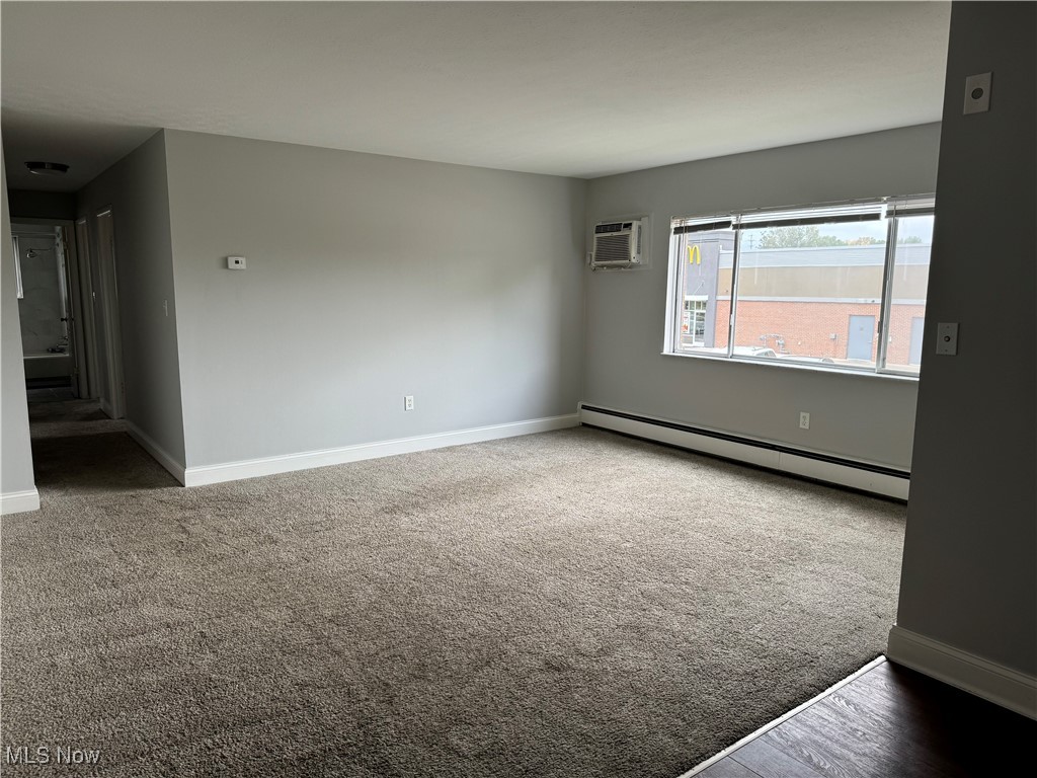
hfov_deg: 71.6
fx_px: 719
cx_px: 518
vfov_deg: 56.8
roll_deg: -1.2
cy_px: 389
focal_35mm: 24
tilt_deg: -9.2
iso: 80
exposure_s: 1/121
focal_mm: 6.76
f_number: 1.78
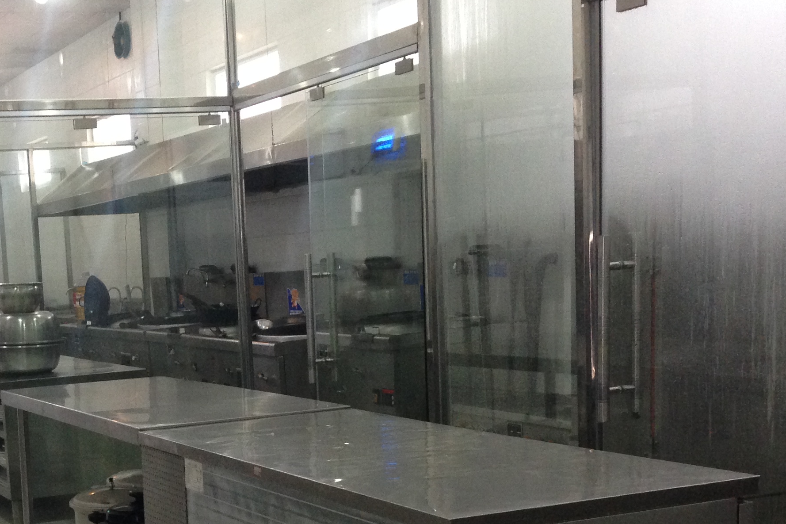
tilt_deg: -11.5
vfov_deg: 21.1
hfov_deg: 30.9
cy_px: 480
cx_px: 130
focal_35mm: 63
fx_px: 1375
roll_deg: +3.0
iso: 200
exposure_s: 1/20
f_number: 2.4
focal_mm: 4.12
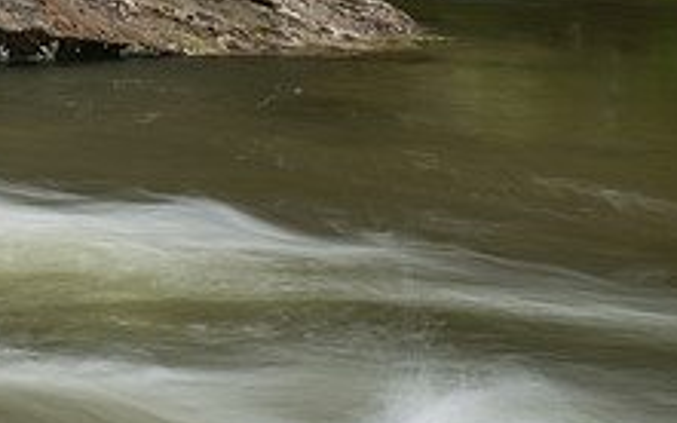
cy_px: -69
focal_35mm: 155
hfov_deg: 13.3
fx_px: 2859
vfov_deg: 8.4
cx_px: 15
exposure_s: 1.3
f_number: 13
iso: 50
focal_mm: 58
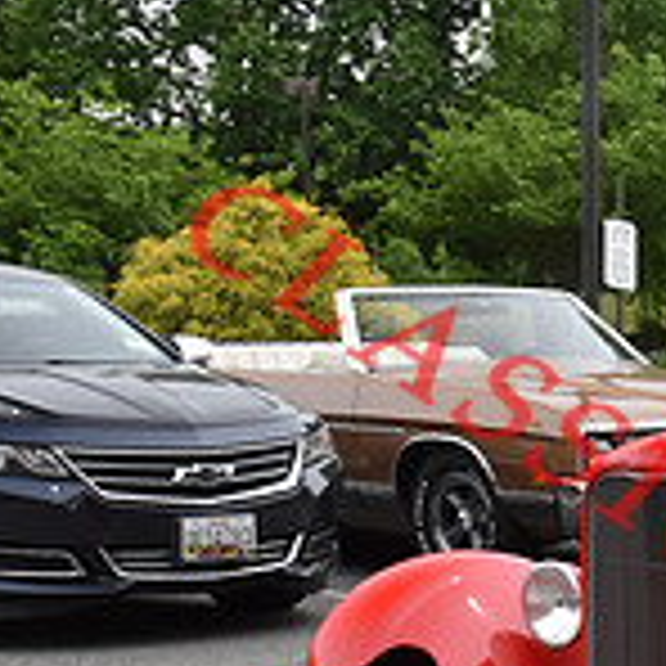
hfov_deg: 12.2
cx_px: 1048
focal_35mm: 135
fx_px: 2931
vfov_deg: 12.7
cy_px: 736
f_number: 11
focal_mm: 27
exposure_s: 1/200
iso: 800
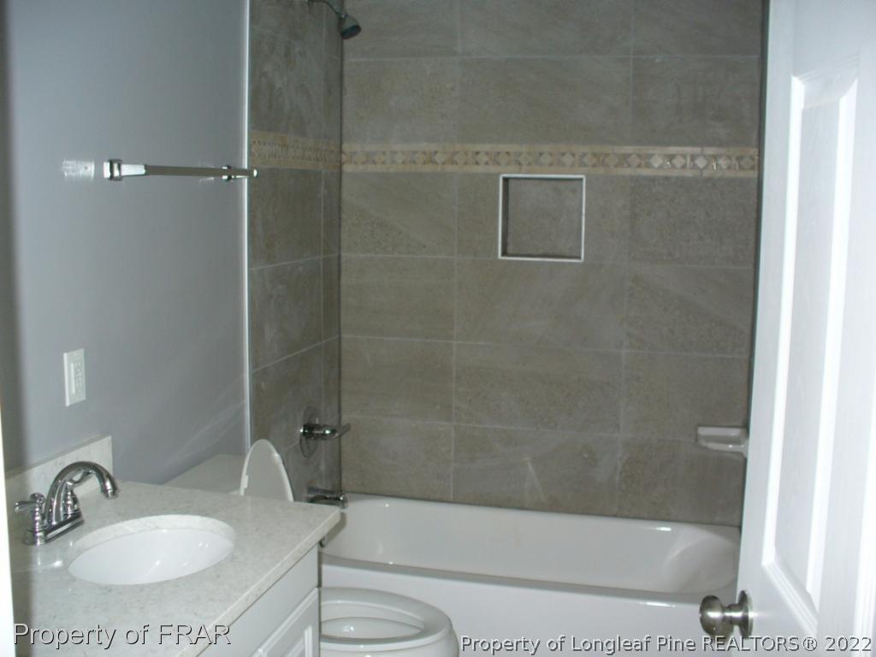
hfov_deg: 50.1
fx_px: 936
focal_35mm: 37
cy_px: 328
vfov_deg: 38.7
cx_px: 438
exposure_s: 1/60
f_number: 2.8
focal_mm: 6.1
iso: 100
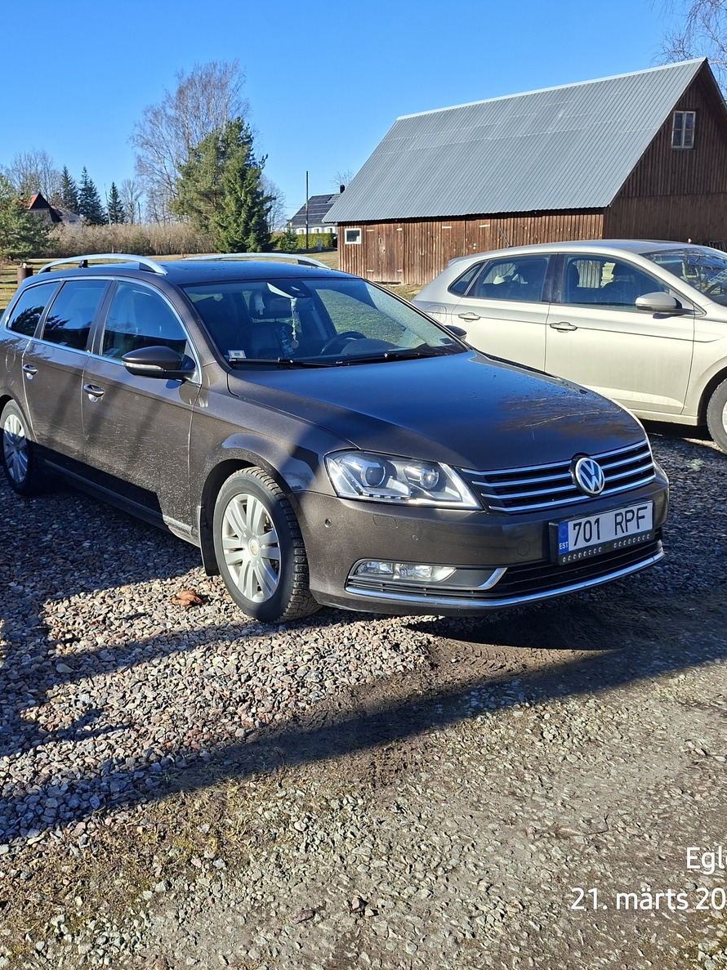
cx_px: 234
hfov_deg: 44.7
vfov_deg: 58.4
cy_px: 483
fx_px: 868
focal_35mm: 31
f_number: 1.8
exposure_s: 1/1792
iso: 50
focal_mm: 5.54
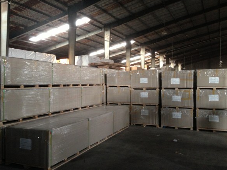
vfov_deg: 39.6
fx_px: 236
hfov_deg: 51.3
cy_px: 80
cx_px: 106
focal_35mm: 36
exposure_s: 1/20
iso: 250
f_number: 2.4
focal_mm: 4.13
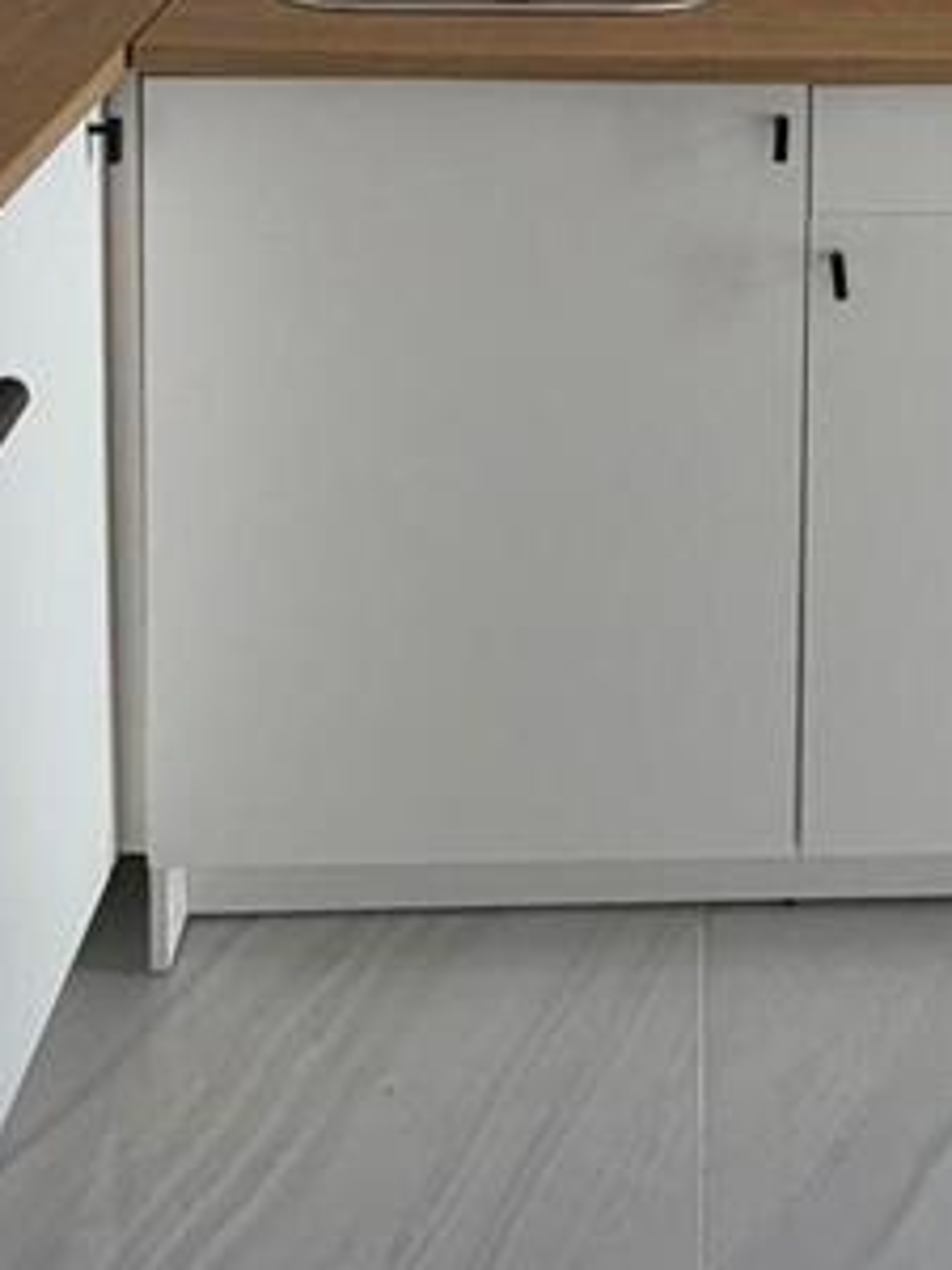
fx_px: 2053
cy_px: -423
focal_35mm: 56
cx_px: 808
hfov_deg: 25.5
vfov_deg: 27.9
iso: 32
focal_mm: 2.22
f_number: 2.2
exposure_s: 1/120
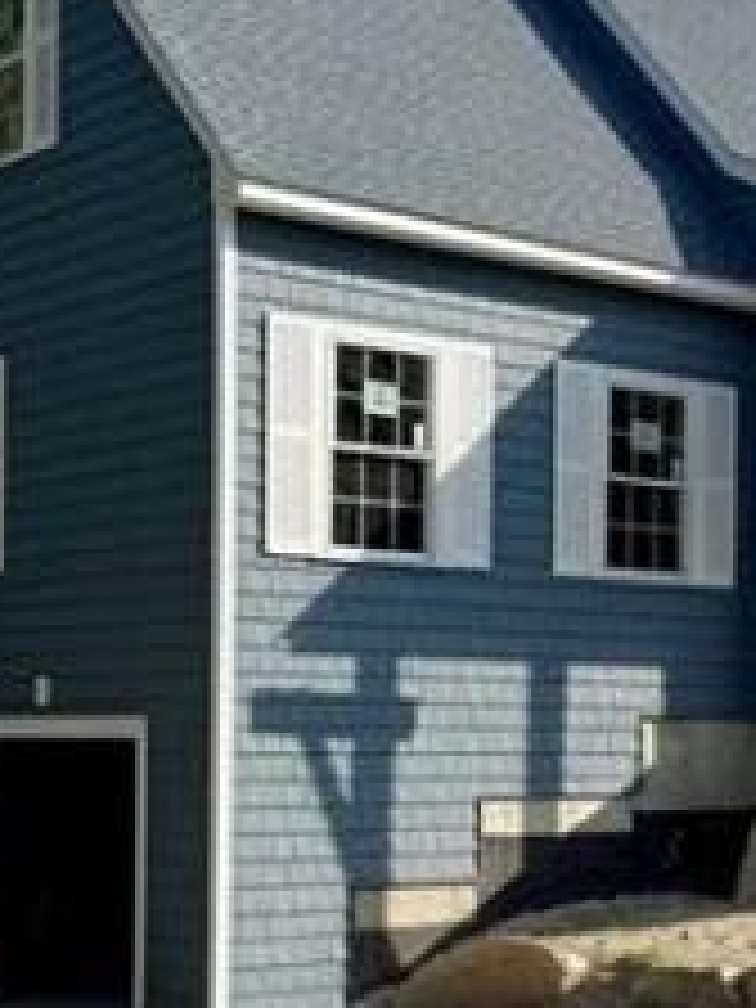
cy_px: 688
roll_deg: -0.6
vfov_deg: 25.2
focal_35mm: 77
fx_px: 2242
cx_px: 752
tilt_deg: +1.7
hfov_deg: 18.6
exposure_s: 1/3584
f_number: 1.78
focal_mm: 6.76
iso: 80
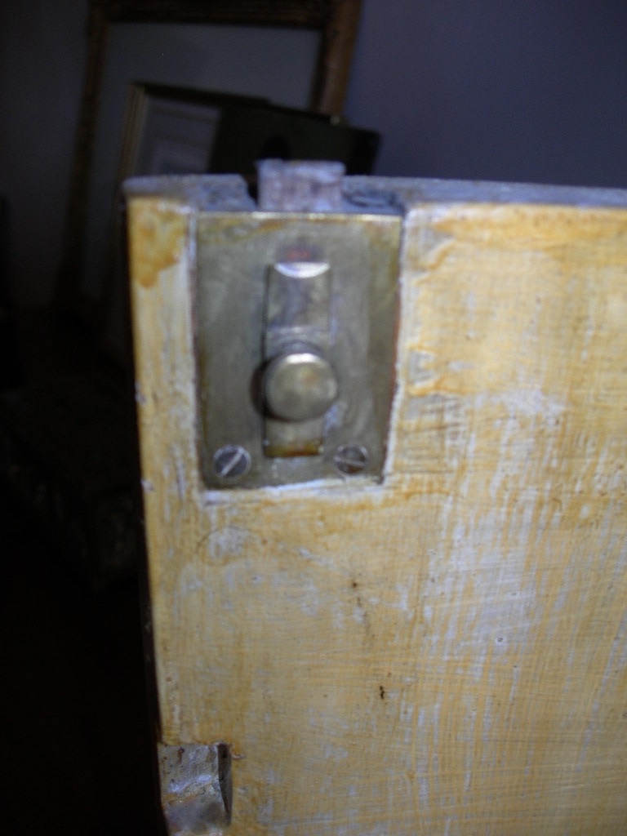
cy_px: 418
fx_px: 918
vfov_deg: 49.0
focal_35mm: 38
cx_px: 314
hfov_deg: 37.7
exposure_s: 1/60.1
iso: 50
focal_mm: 7.8
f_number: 2.8
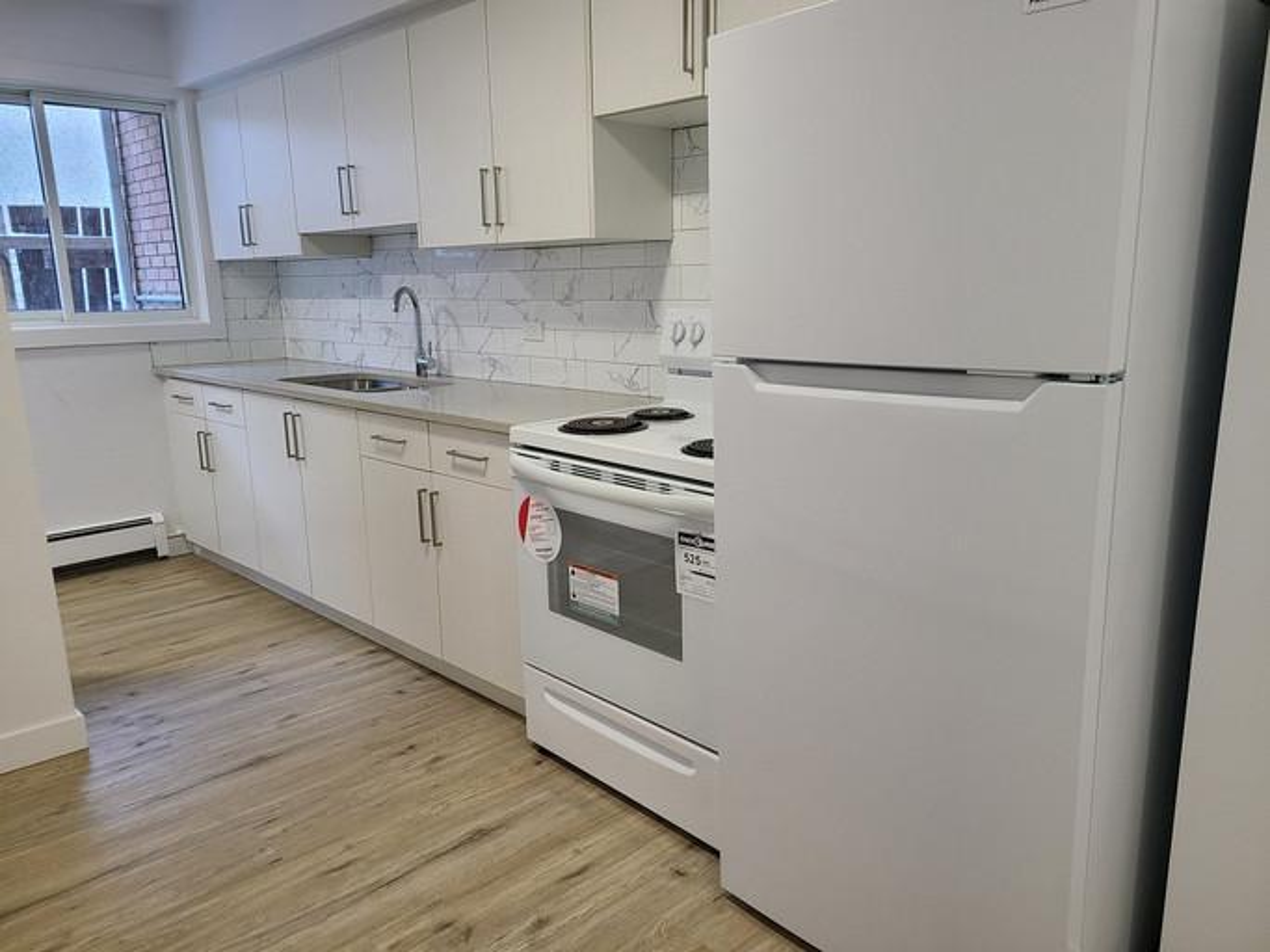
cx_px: 635
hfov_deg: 67.3
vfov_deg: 53.0
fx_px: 954
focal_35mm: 26
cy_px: 476
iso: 100
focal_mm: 5.4
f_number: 1.8
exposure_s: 1/60
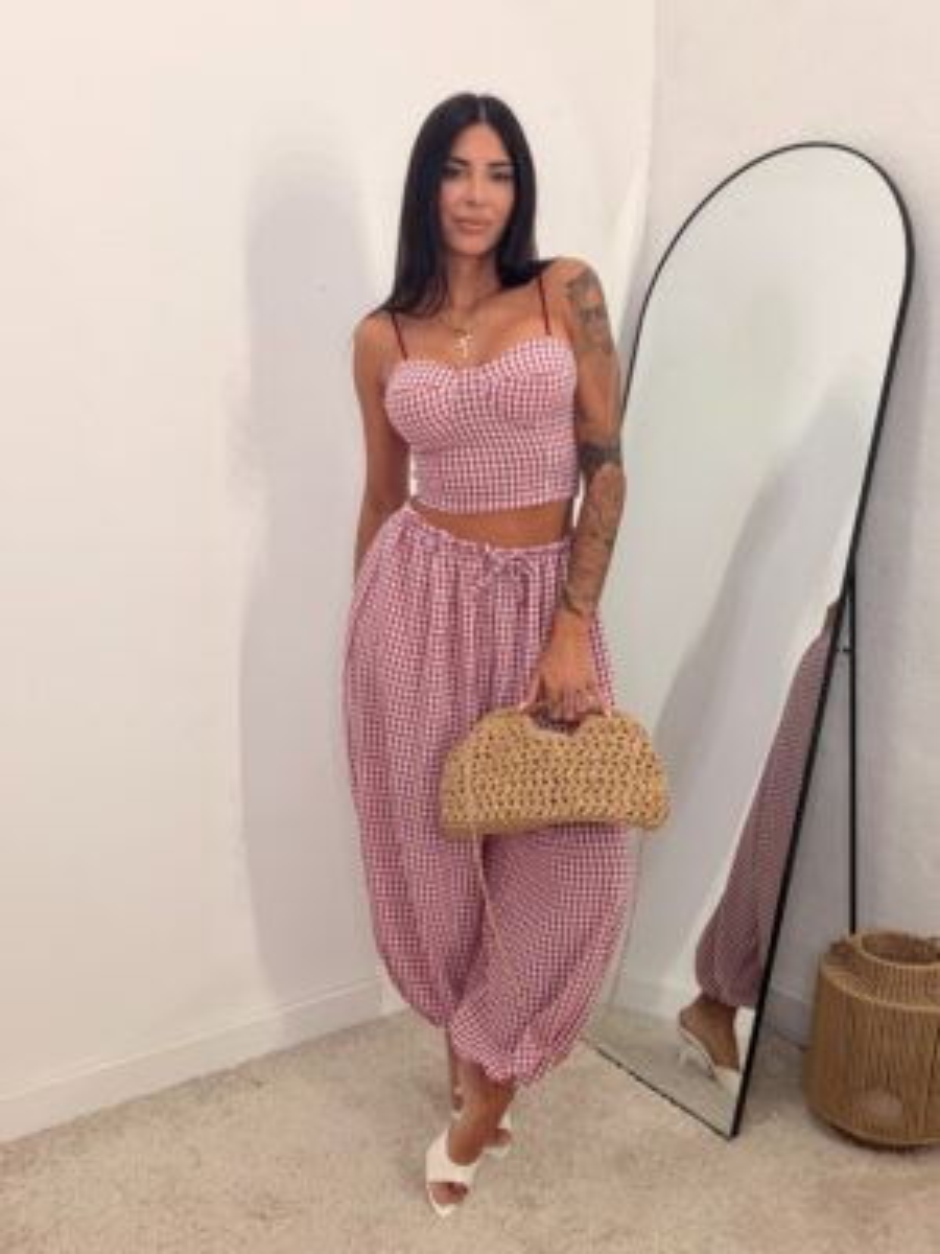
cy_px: 627
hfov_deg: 46.8
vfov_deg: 60.0
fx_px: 1086
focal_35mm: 30
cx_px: 470
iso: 80
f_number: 1.9
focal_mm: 2.71
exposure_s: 1/107
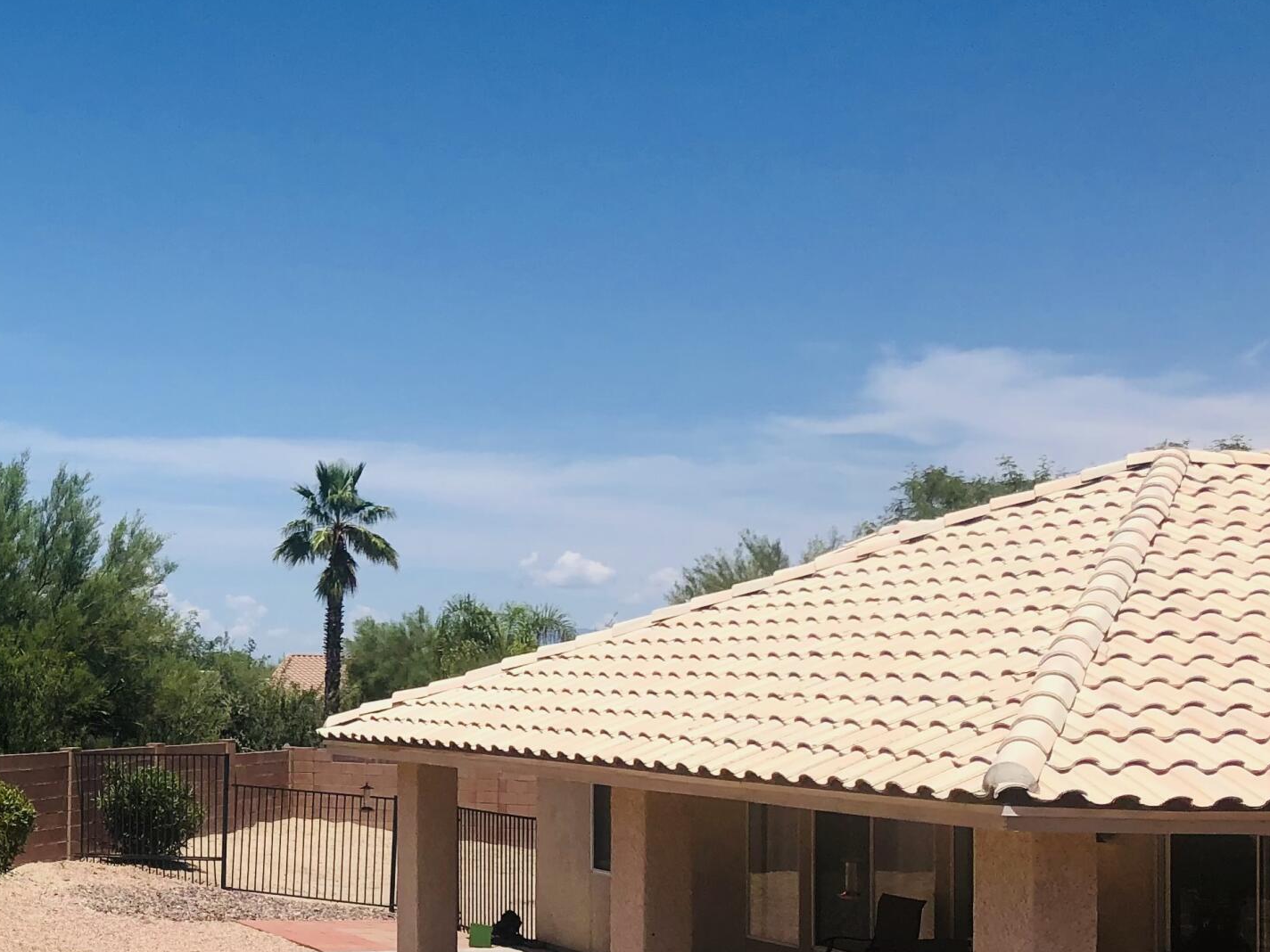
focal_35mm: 59
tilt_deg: +1.0
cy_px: 636
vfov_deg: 24.7
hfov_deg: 31.0
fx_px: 2165
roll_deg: +0.9
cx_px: 87
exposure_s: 1/3205
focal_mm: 3.99
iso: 20
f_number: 1.8
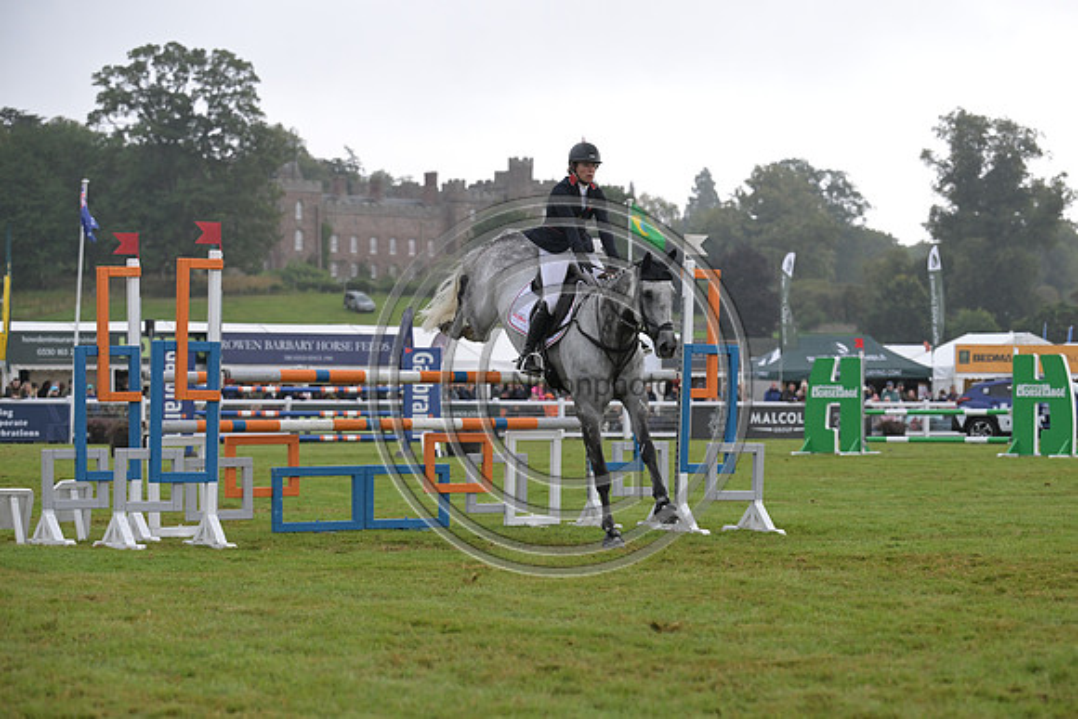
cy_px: 360
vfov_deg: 12.5
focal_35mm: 110
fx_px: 3295
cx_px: 539
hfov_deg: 18.6
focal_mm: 110
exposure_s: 1/1250
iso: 1800
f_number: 4.5
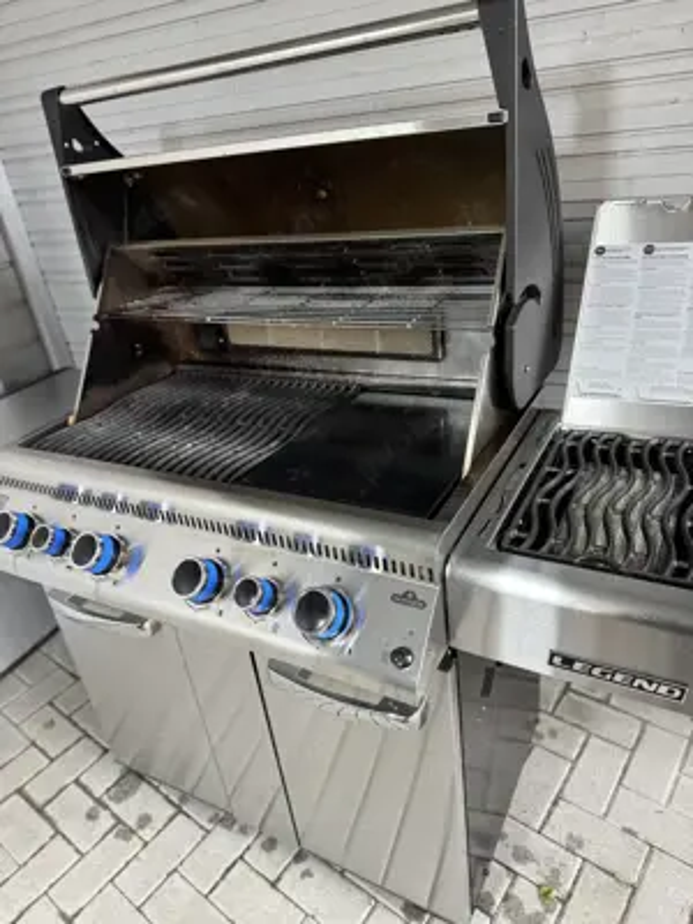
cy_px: 462
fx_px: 641
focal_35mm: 24
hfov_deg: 56.8
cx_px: 346
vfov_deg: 71.6
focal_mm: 6.76
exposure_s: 1/50
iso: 640
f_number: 1.78
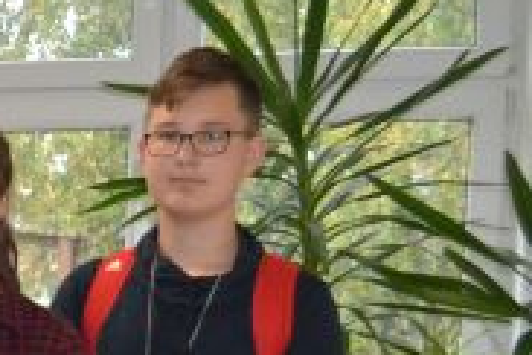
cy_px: 650
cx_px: -584
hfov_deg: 11.6
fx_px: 2320
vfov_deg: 8.4
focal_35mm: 157
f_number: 4
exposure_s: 1/60
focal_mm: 24
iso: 2200
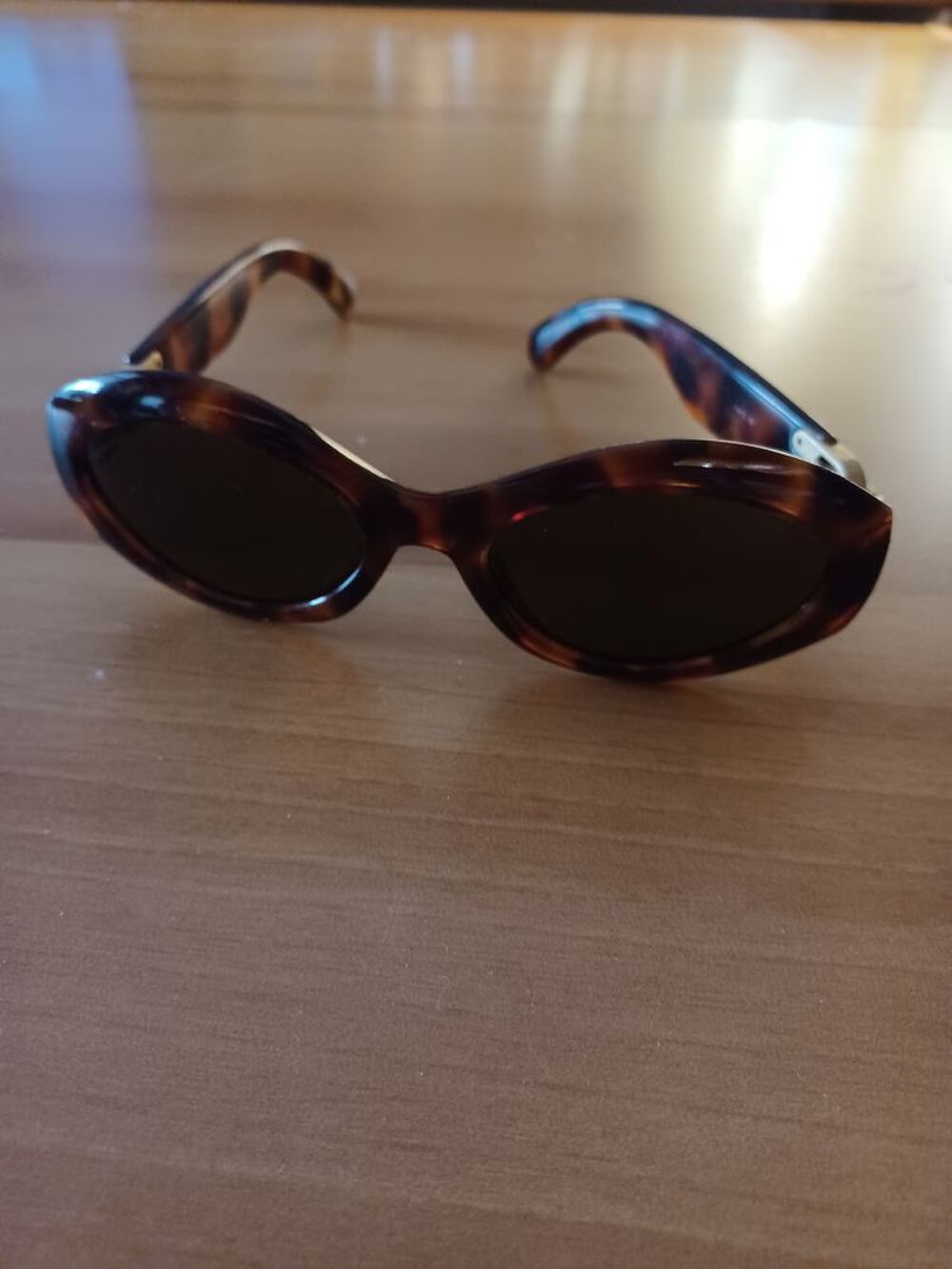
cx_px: 476
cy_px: 634
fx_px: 917
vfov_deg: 69.4
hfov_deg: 54.9
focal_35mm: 25
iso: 500
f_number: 1.8
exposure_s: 1/25
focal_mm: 4.6
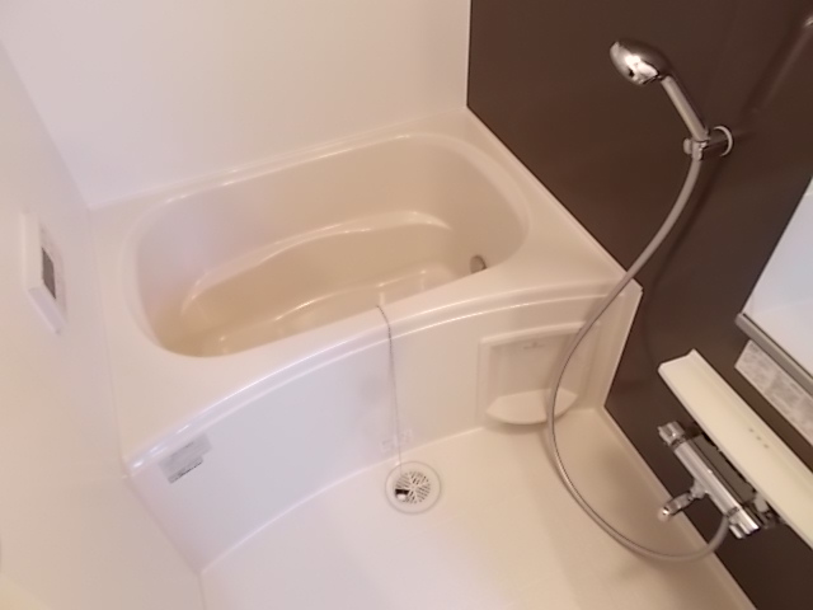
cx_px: 406
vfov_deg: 53.1
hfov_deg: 67.3
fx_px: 611
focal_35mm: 26
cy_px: 305
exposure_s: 1/6
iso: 200
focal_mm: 4.6
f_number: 3.2
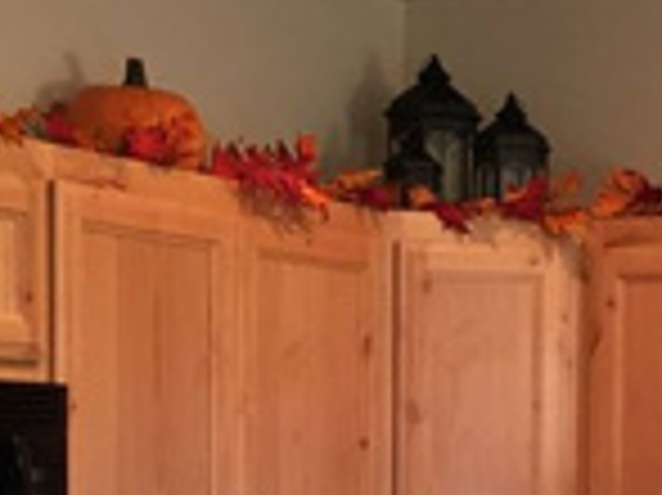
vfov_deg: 11.4
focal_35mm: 126
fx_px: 2408
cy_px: 666
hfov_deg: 15.6
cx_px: 531
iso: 125
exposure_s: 1/30
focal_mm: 4.15
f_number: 2.2
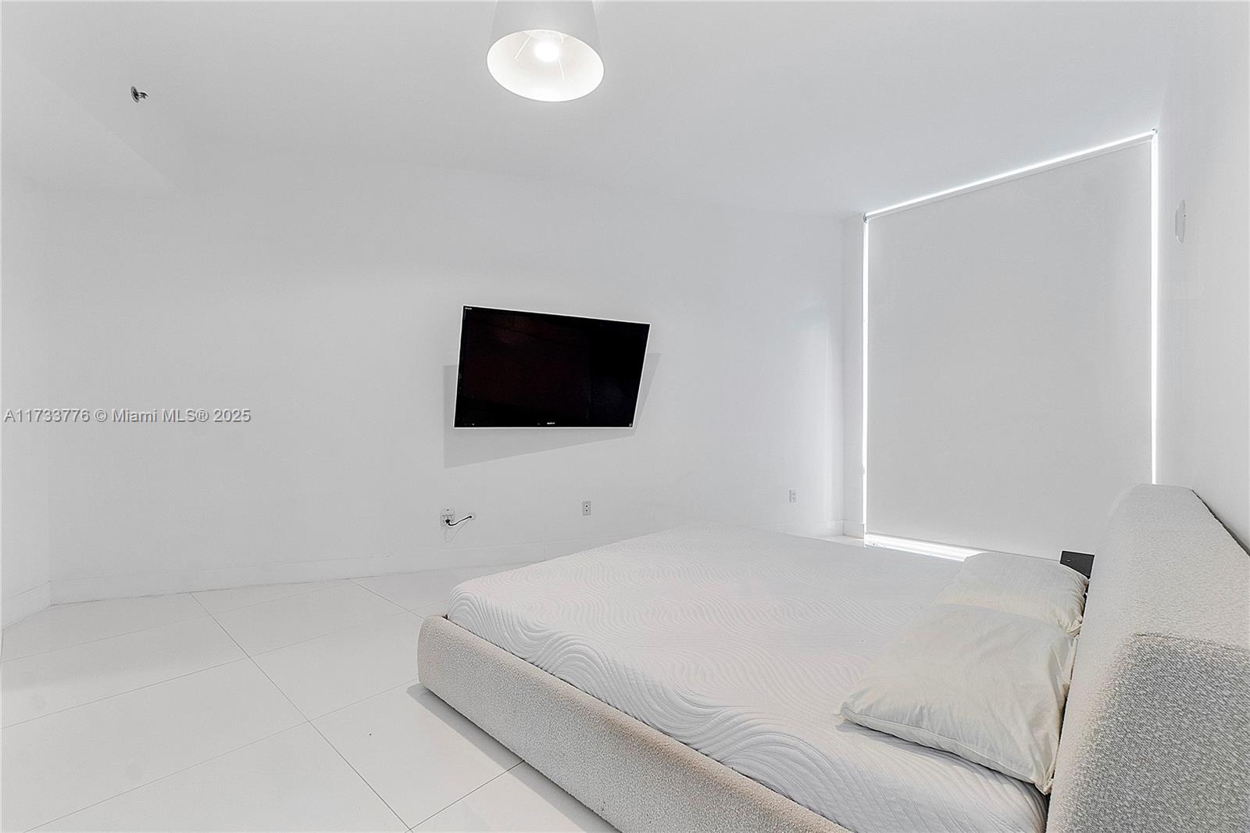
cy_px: 416
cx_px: 625
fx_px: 521
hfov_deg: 100.4
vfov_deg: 77.3
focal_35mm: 15
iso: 250
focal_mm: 10
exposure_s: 1/4
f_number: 9
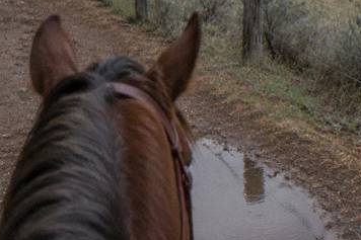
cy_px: -7
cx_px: 324
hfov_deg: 22.1
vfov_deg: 14.9
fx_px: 902
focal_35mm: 90
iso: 500
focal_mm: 40
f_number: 4
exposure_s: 1/1600
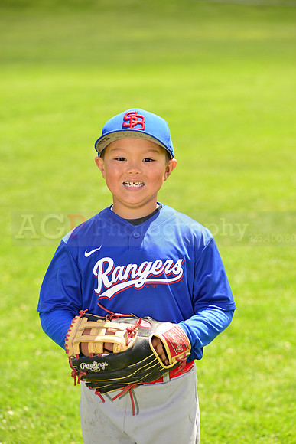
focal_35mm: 125
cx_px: 148
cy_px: 222
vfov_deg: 16.4
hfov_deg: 11.0
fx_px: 1541
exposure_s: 1/250
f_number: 5
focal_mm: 125
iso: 100
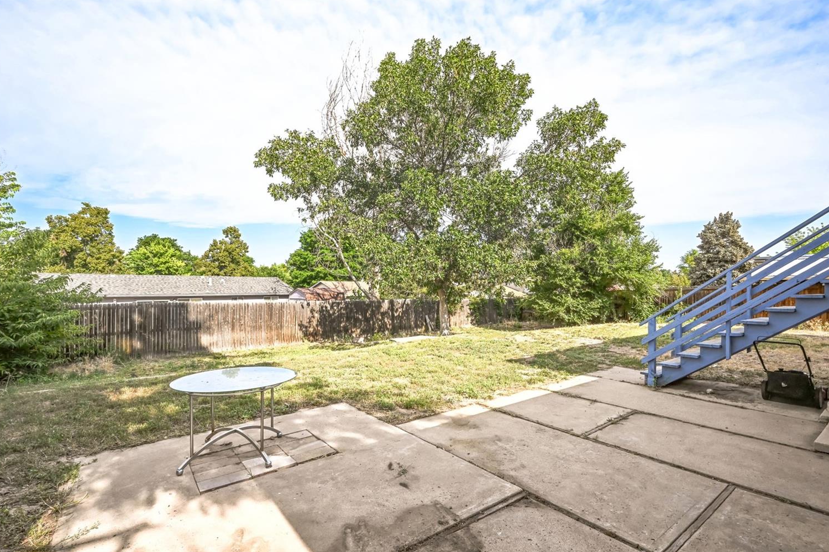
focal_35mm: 17
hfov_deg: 94.9
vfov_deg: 71.9
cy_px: 291
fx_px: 381
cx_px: 408
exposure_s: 1/250
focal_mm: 15.5
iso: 400
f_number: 11
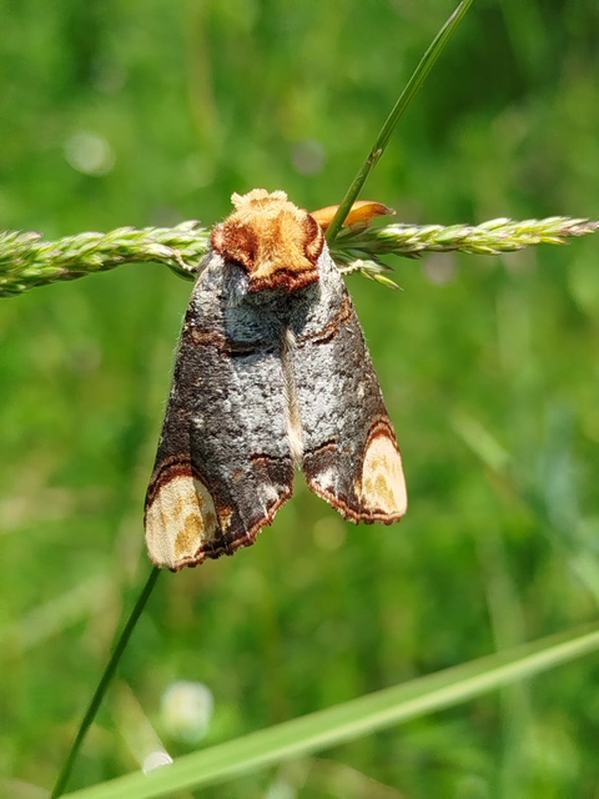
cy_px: 400
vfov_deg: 29.0
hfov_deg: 21.9
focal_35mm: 67
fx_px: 1546
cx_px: 300
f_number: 1.7
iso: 50
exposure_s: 1/682
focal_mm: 5.31
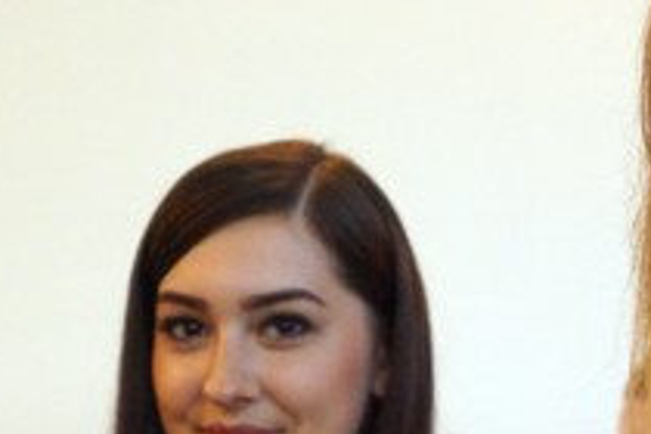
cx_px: 369
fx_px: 1808
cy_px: 566
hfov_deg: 20.4
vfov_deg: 13.2
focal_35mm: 100
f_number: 3.5
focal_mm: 20
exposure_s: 1/160
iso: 2000
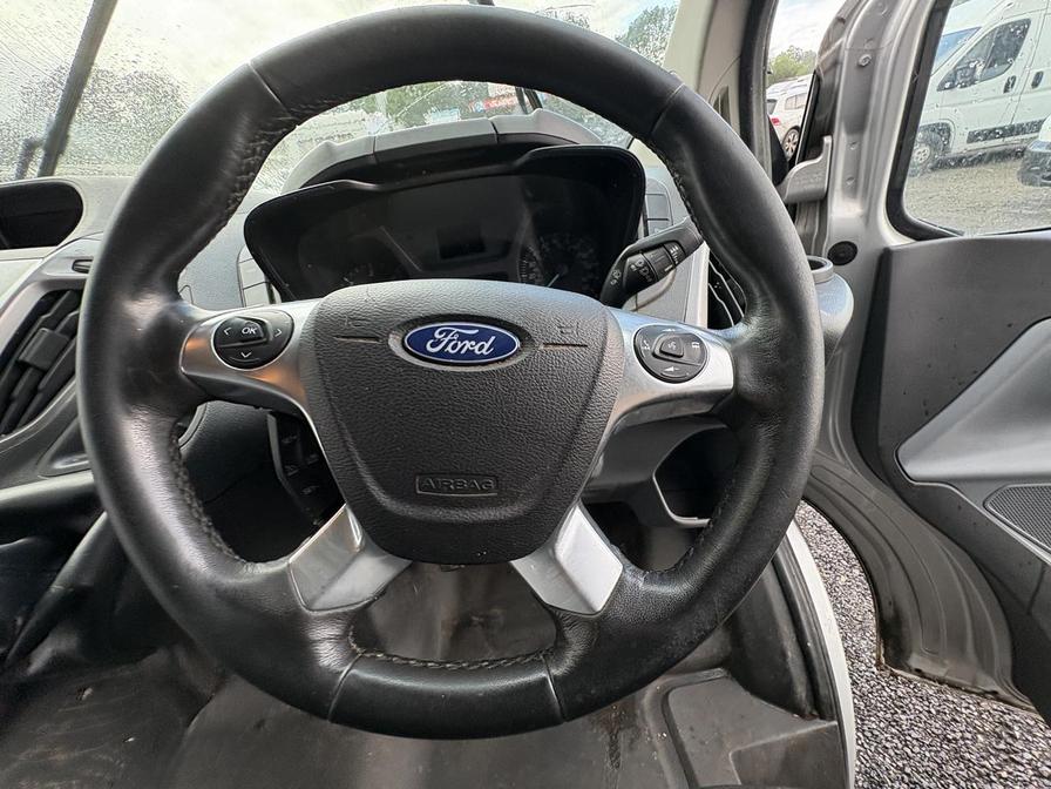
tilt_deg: -28.6
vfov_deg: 85.7
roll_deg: +8.2
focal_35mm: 14
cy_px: 394
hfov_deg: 102.1
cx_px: 526
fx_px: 425
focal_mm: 2.22
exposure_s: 1/104
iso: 125
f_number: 2.2
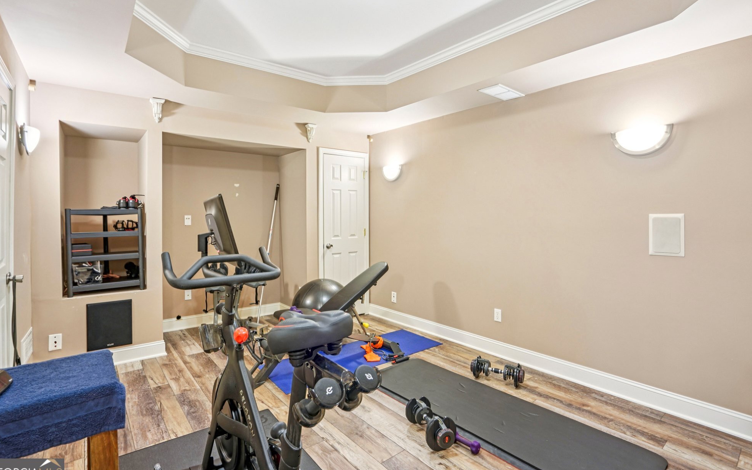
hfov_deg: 94.4
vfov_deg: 68.0
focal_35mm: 17
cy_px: 223
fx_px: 348
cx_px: 378
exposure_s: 1
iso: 400
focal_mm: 16
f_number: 10
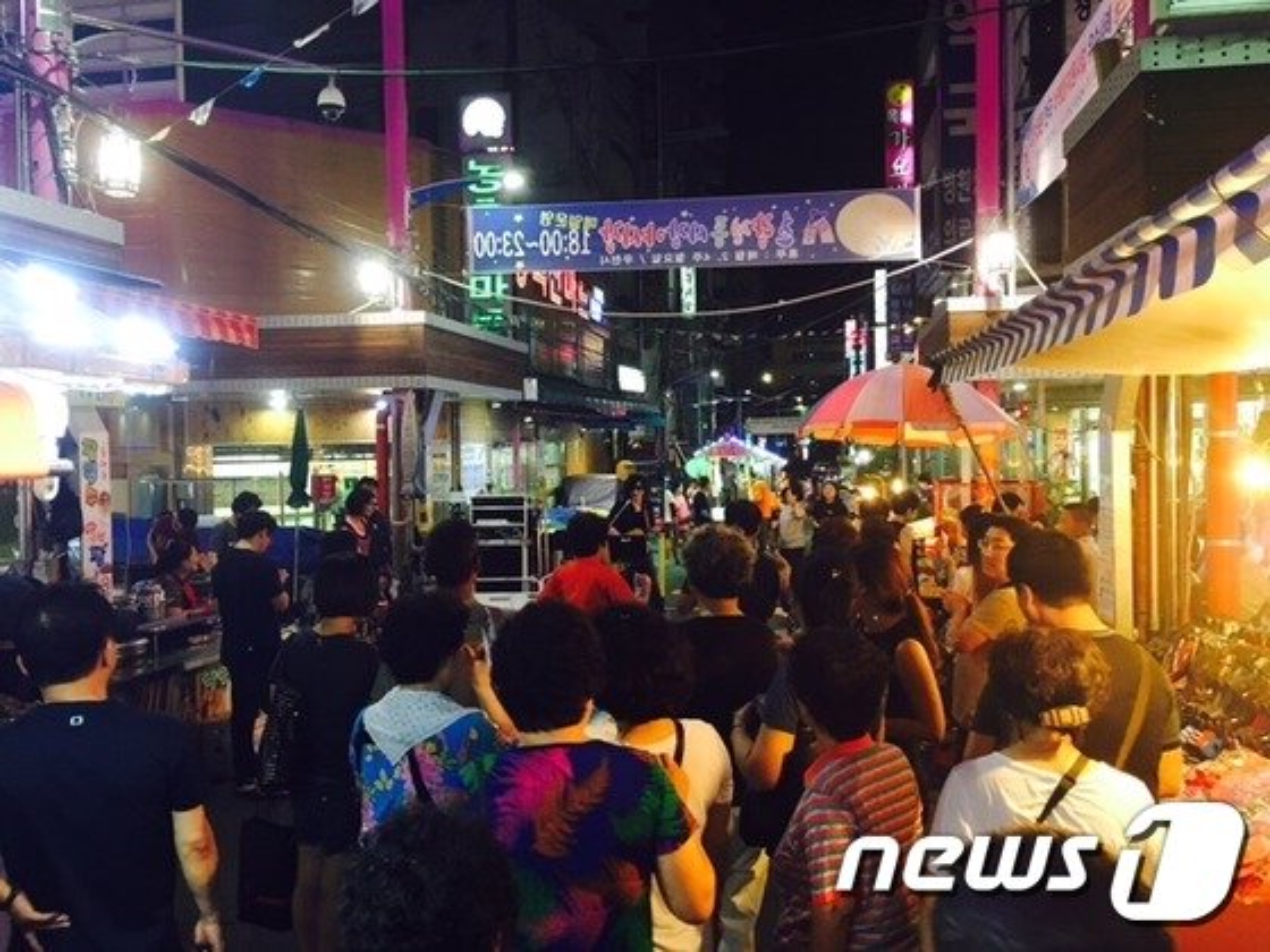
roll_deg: +0.9
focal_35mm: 29
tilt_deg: -0.7
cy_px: 476
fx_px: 1064
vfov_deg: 48.2
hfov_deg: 61.7
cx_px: 635
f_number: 2.2
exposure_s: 1/30
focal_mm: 4.15
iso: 160
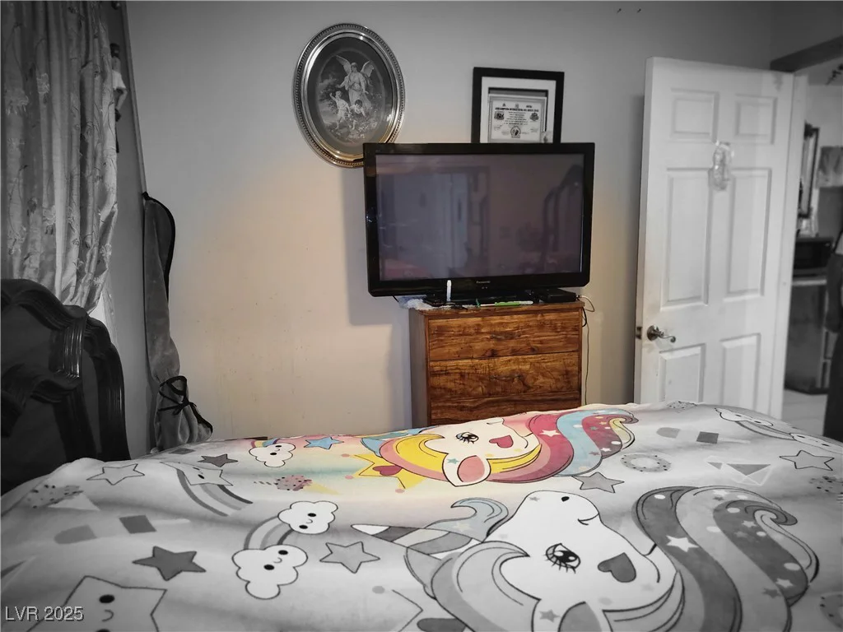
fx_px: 560
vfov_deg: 58.9
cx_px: 422
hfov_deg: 73.9
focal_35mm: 23
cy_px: 316
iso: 800
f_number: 1.8
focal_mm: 5.4
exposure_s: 1/60
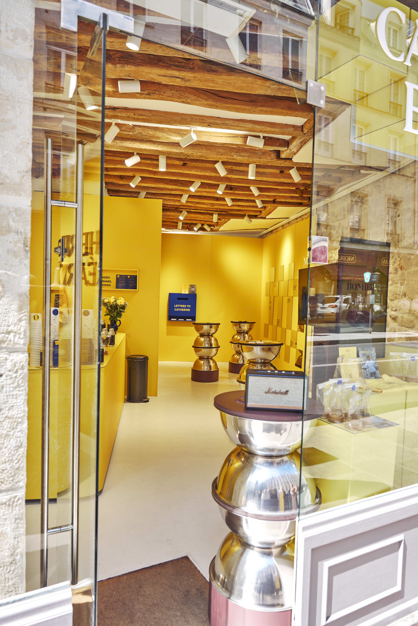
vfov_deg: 73.7
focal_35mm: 24
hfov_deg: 53.1
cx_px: 209
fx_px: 418
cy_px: 313
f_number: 4
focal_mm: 24
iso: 125
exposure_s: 1/100
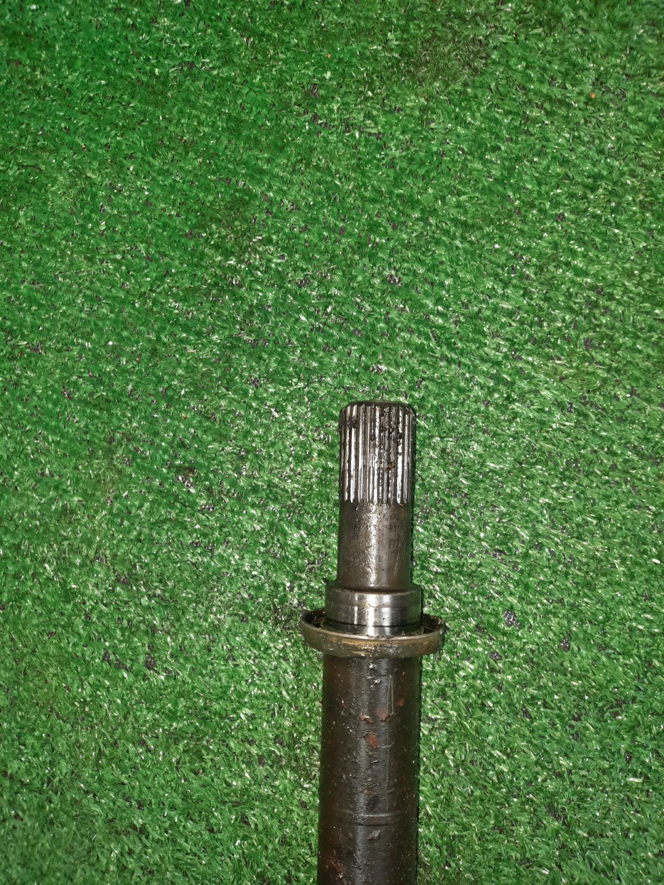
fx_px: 639
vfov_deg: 69.4
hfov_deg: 54.9
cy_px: 442
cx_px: 332
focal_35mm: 25
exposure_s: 1/33
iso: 270
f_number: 2
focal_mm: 4.6
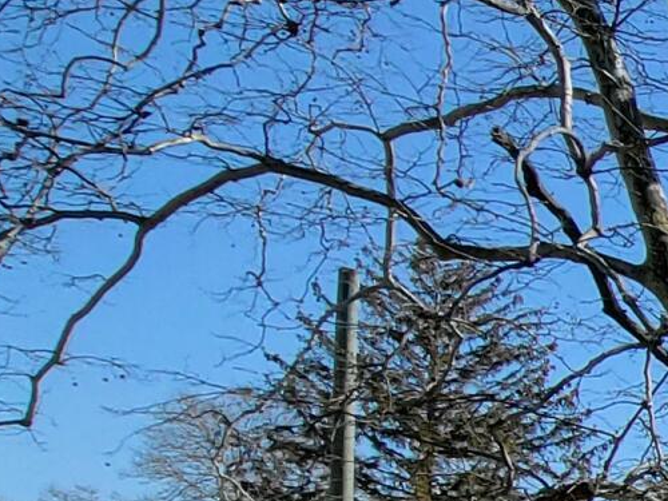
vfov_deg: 17.2
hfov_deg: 14.5
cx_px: 1646
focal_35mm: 78
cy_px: 731
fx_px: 1505
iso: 50
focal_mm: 2.2
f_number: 2.2
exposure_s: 1/1361
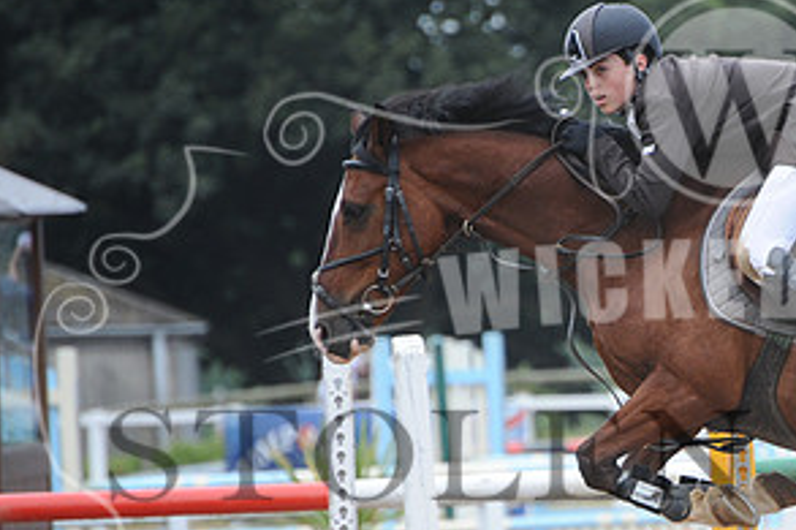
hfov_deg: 3.5
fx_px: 13126
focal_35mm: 594
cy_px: 424
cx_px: 736
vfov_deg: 2.3
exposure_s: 1/800
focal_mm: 300
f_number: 5.6
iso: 1000
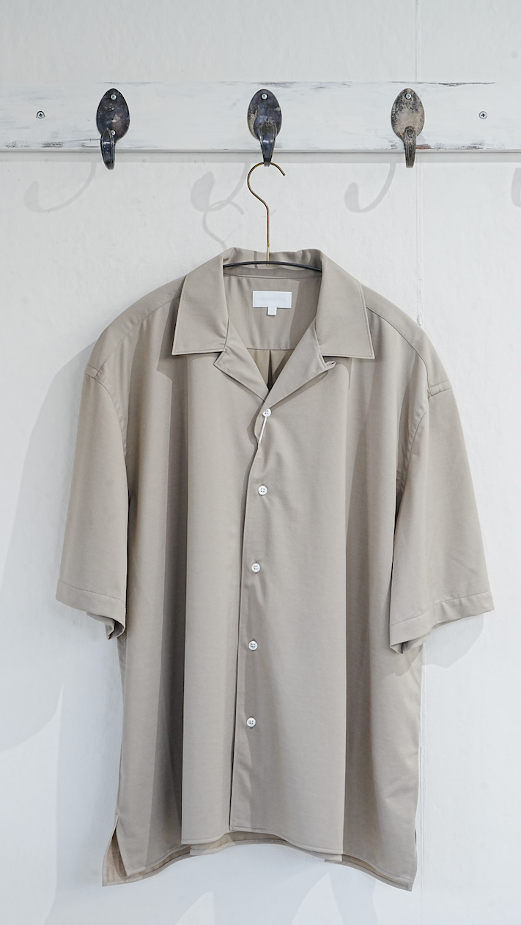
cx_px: 263
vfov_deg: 30.2
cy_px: 458
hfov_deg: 17.2
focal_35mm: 70
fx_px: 1719
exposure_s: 1/30
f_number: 10
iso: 1250
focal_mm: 66
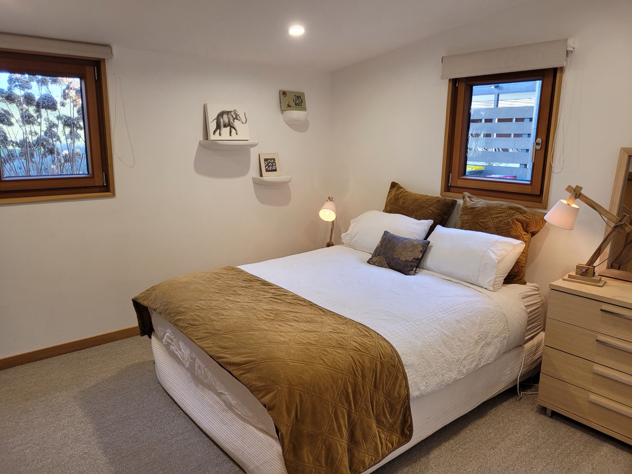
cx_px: 316
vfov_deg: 53.1
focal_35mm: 26
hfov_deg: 67.3
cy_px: 237
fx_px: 475
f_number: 1.8
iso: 125
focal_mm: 5.4
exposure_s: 1/100
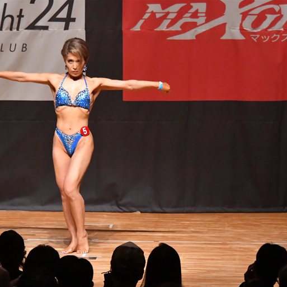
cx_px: 127
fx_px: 3067
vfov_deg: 5.4
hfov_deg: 5.4
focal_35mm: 327
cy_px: 143
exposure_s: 1/400
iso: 12800
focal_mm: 170
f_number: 5.6
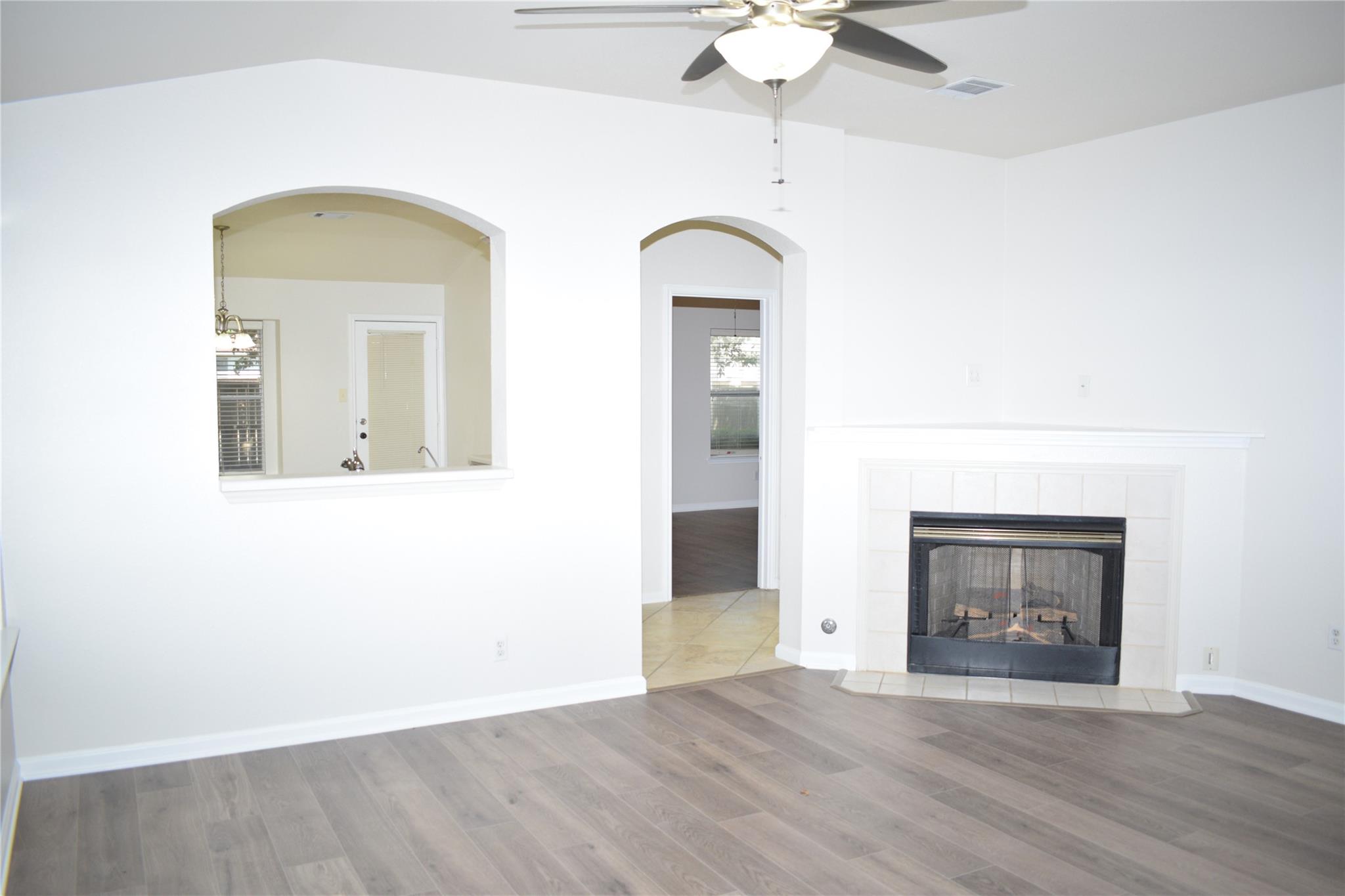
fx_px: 1009
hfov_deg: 67.4
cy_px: 448
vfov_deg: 47.9
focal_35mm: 27
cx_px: 672
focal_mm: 18
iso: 450
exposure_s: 1/60
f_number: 4
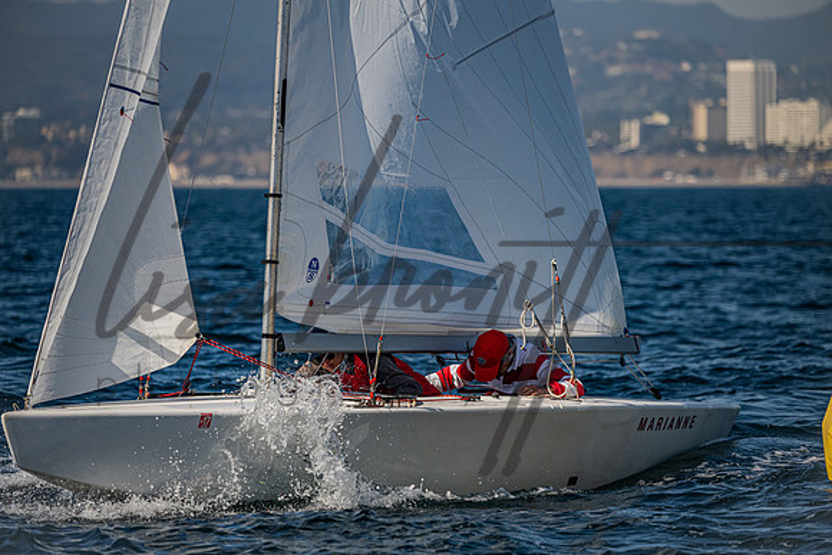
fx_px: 5810
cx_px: 427
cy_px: 278
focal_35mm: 251
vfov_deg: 5.5
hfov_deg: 8.2
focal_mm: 240
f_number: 5
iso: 400
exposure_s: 1/8000
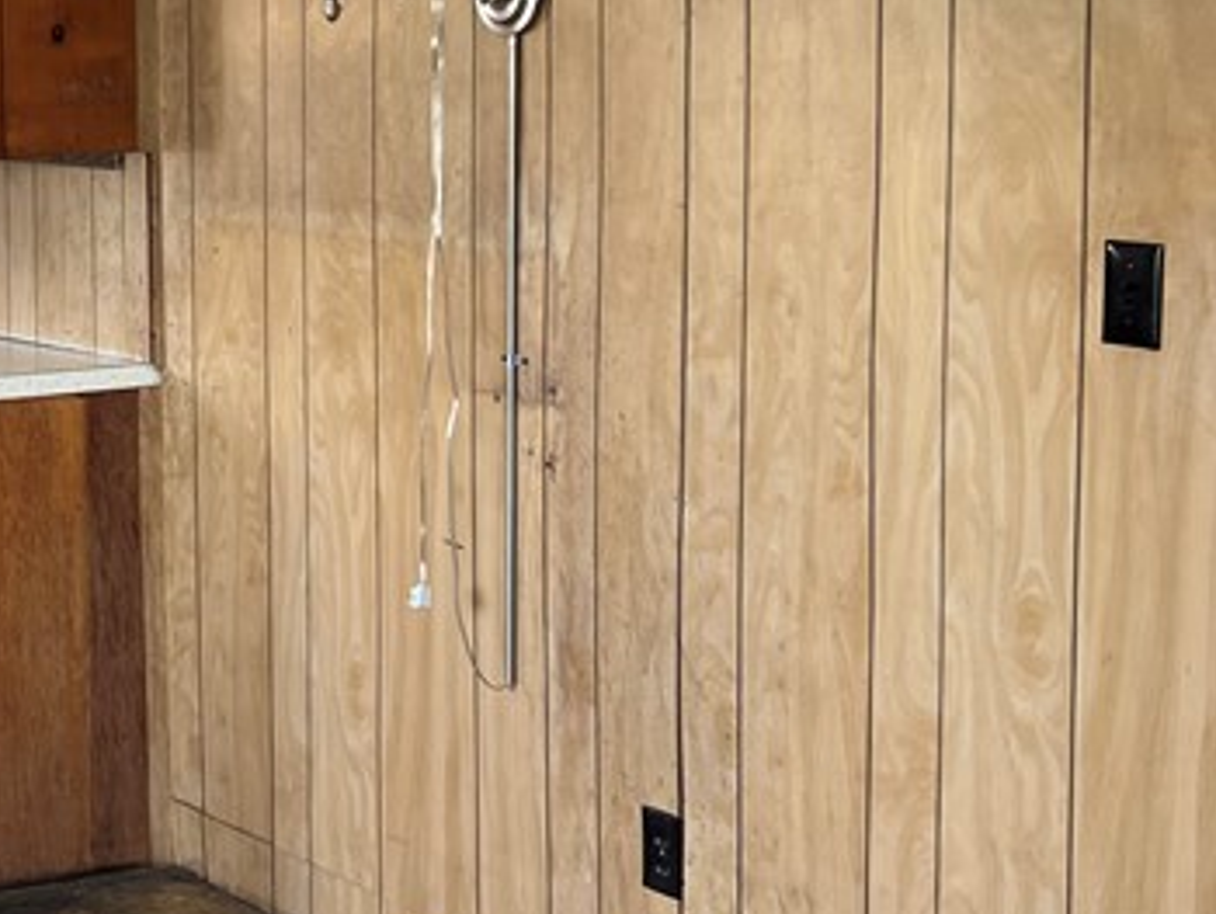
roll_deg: +1.4
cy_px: 271
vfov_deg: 19.3
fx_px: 2672
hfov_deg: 22.4
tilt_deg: -7.2
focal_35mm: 76
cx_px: -445
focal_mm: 5.7
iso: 80
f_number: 1.5
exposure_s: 1/60
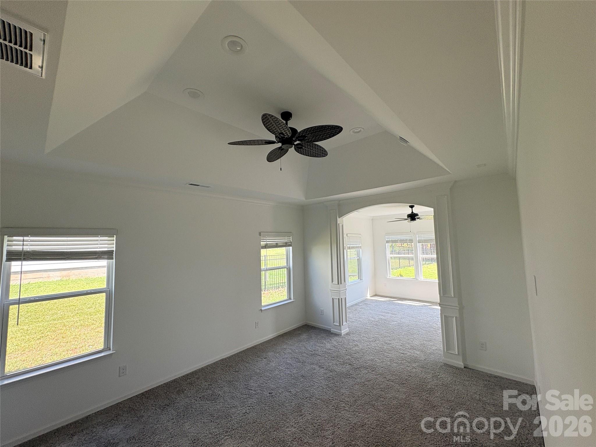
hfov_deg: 102.1
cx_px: 298
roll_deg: +1.8
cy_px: 224
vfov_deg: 85.7
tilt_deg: +6.1
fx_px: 241
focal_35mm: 14
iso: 40
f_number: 2.2
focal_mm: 2.22
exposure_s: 1/131
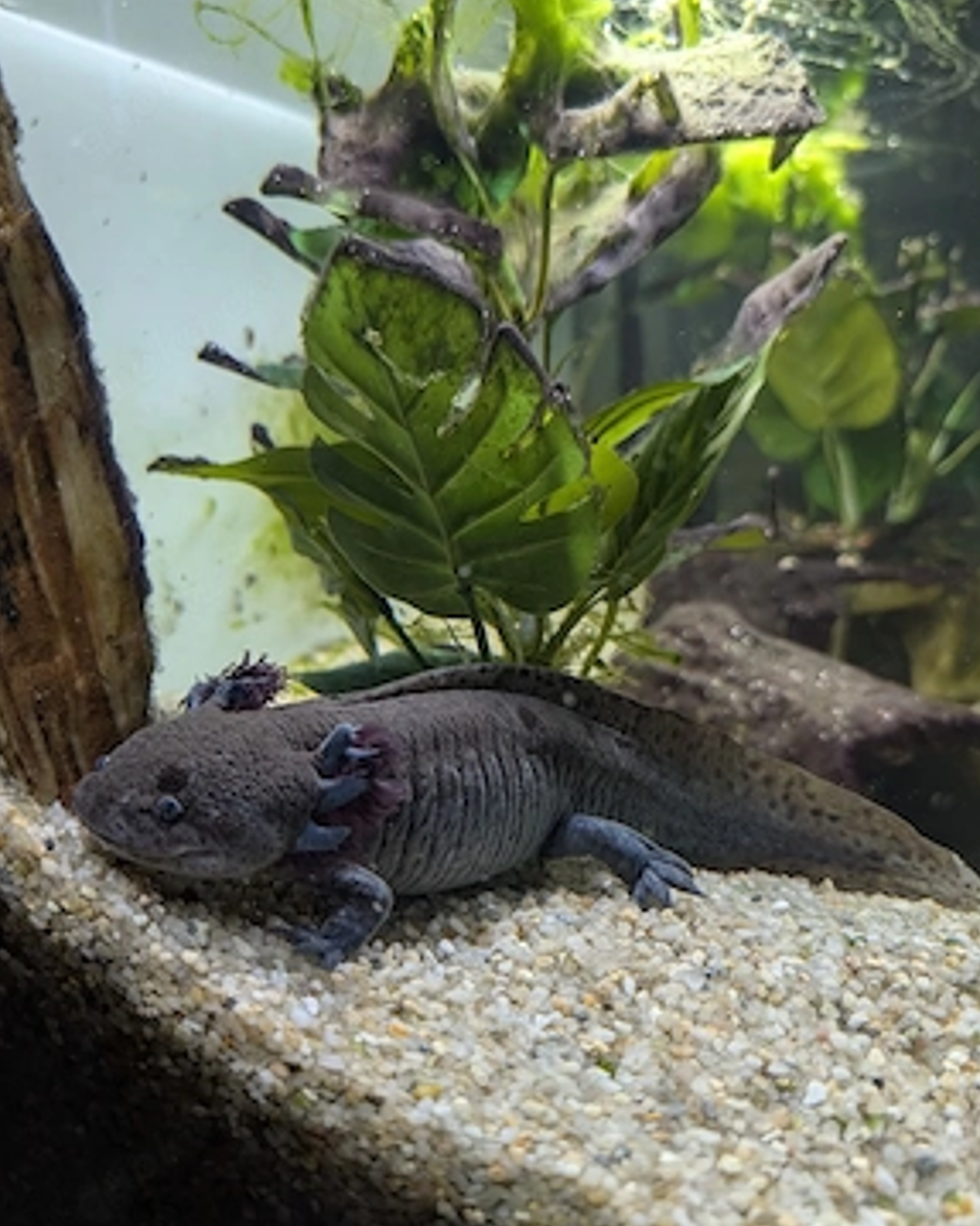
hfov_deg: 54.9
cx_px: 509
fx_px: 943
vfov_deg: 66.0
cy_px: 645
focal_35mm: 26
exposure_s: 1/100
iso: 215
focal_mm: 6.9
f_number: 1.68
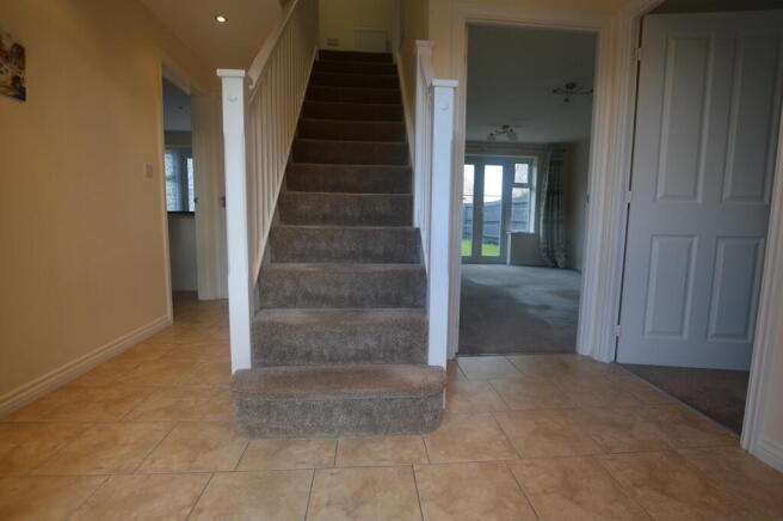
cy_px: 260
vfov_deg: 71.9
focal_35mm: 16
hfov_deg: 95.0
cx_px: 392
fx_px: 359
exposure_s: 1/100
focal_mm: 11
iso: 400
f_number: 5
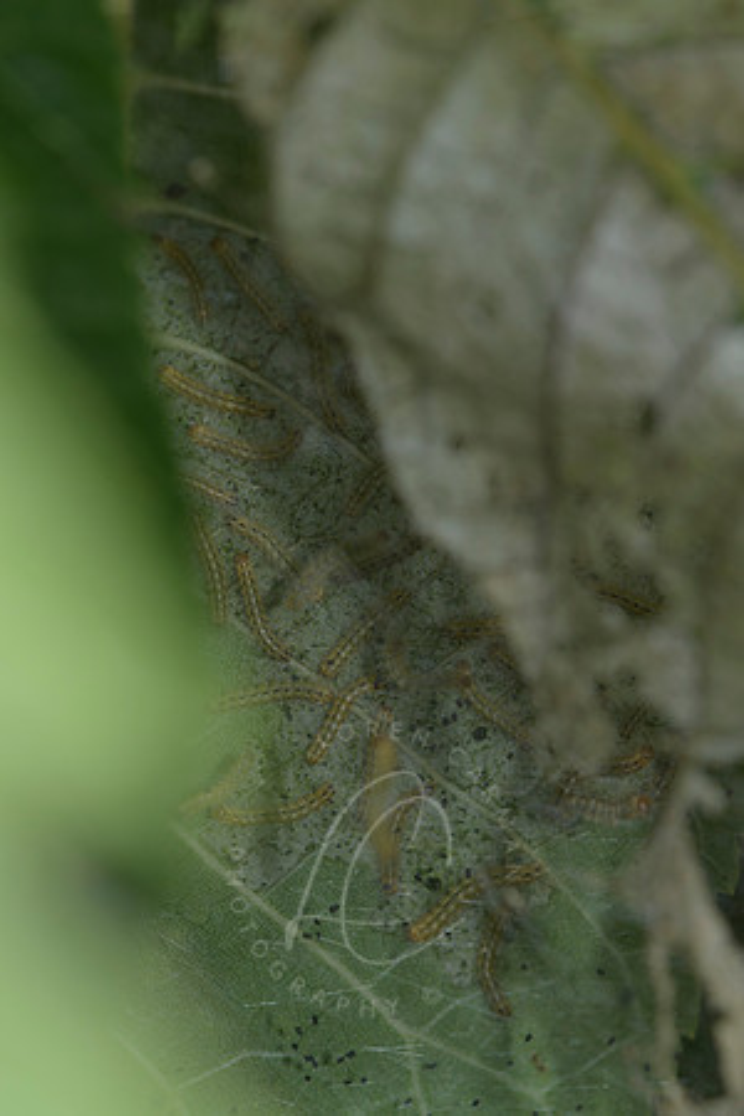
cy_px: 558
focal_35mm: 300
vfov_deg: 6.9
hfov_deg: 4.6
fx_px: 9299
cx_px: 275
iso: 64
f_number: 14
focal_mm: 200
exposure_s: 1/250
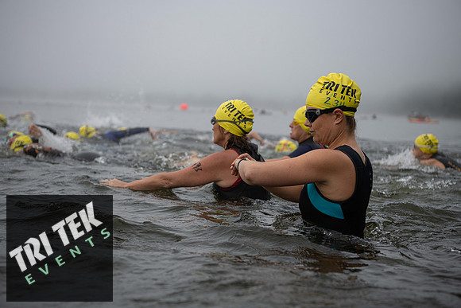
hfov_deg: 28.8
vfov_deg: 19.5
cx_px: 230
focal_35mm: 70
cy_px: 154
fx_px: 897
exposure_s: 1/800
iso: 250
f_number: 4
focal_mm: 70
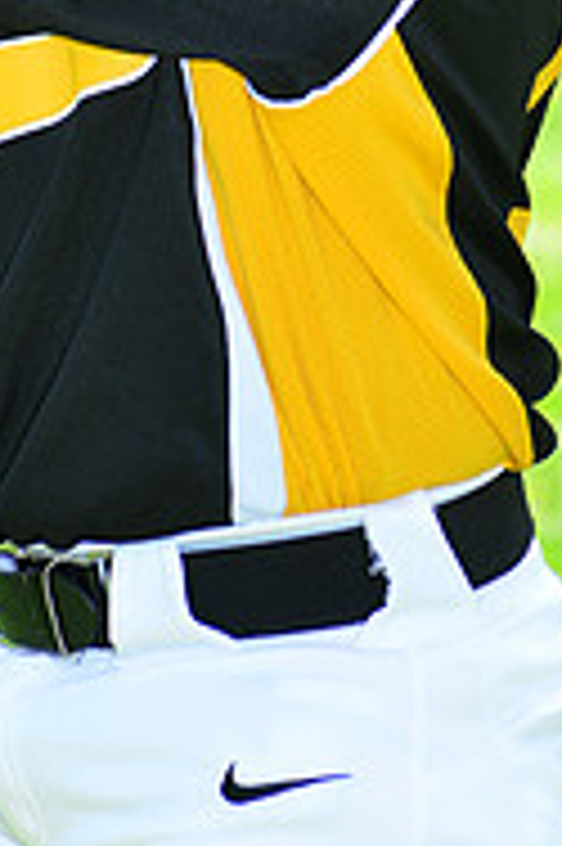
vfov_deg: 4.2
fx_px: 11588
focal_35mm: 494
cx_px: 416
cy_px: -207
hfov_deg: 2.8
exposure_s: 1/200
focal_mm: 160
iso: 200
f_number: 8
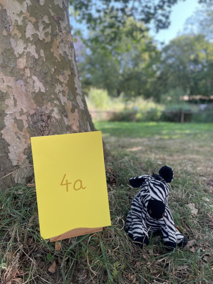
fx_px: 213
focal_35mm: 26
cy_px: 142
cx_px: 106
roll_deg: -1.8
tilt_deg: -6.5
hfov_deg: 53.1
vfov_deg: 67.3
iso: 50
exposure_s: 1/371
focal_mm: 4.2
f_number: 1.6
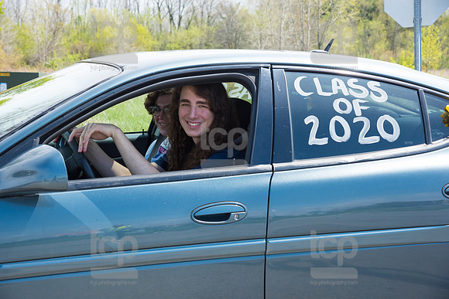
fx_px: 873
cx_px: 224
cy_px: 150
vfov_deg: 19.5
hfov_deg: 28.8
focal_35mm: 70
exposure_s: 1/800
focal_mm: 70
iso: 1000
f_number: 7.1
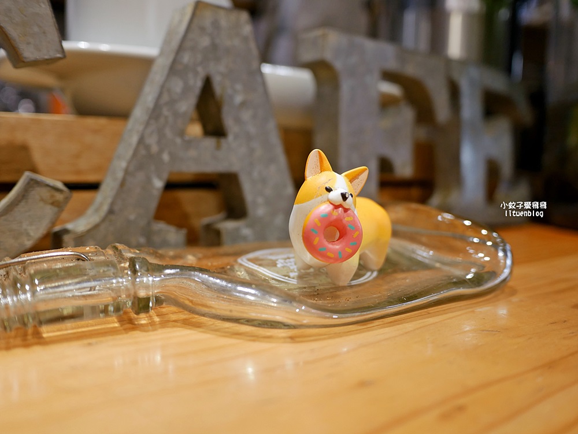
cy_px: 217
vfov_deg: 49.8
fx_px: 468
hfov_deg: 63.4
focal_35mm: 28
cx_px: 289
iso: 400
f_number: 2.5
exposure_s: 1/60
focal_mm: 14
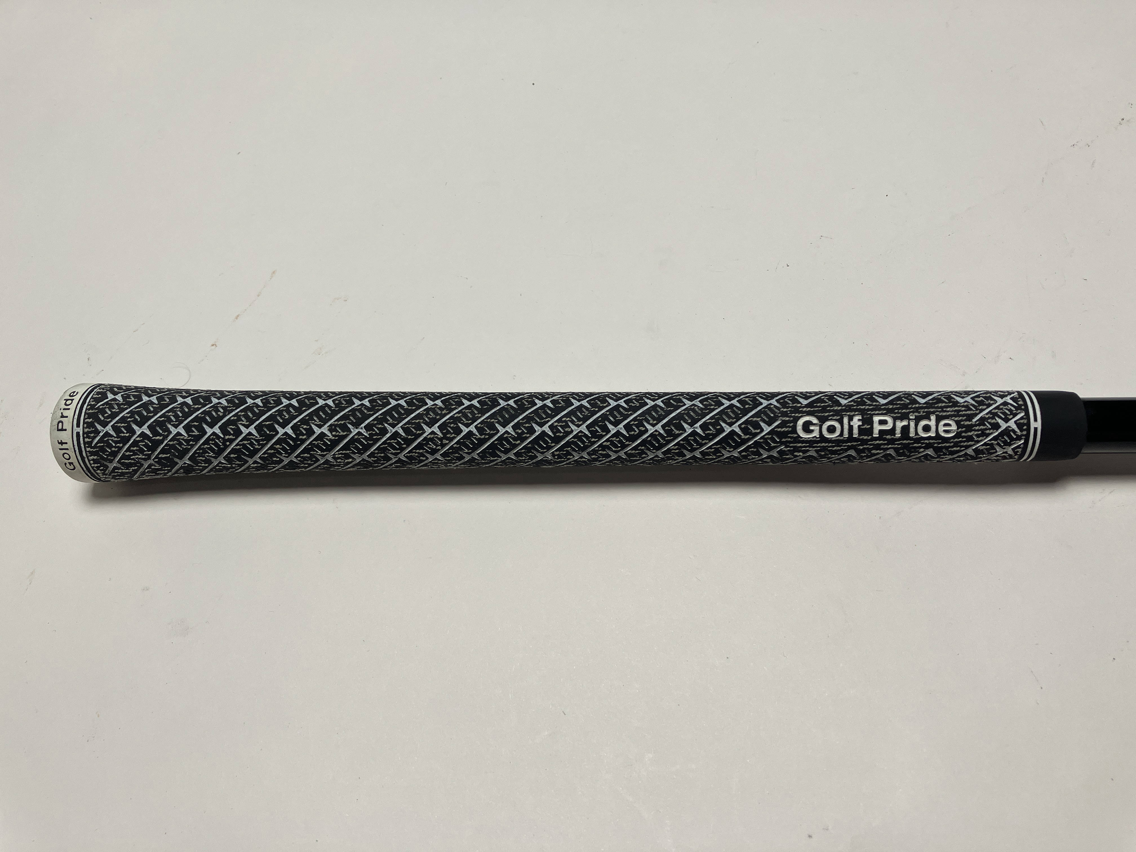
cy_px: 426
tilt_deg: -58.1
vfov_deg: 49.7
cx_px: 568
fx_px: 919
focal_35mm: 28
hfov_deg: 63.4
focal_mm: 3.99
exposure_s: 1/517
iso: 32
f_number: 1.8
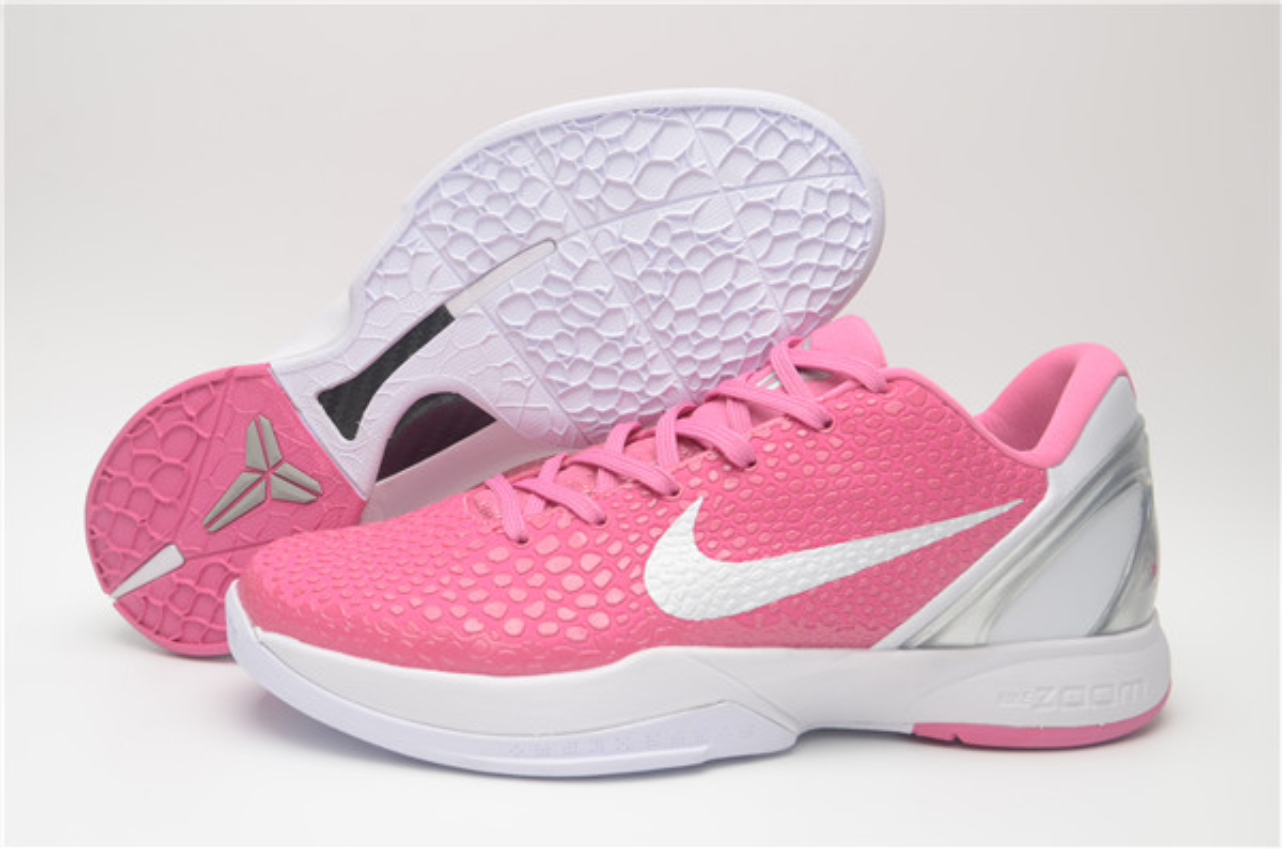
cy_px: 424
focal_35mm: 51
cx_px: 641
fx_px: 1812
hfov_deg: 39.0
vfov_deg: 26.3
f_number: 8
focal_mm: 34
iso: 100
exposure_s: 1/125
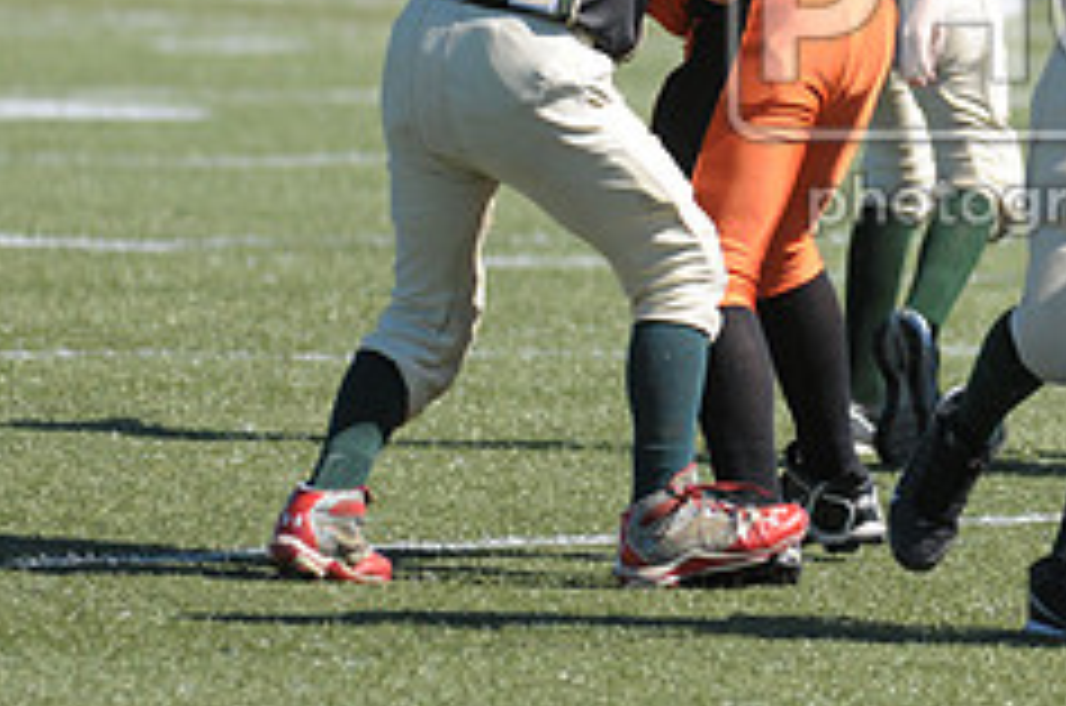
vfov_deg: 1.8
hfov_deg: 2.7
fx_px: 22754
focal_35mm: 770
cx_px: 1264
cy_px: 38
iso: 640
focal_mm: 210
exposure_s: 1/3200
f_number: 4
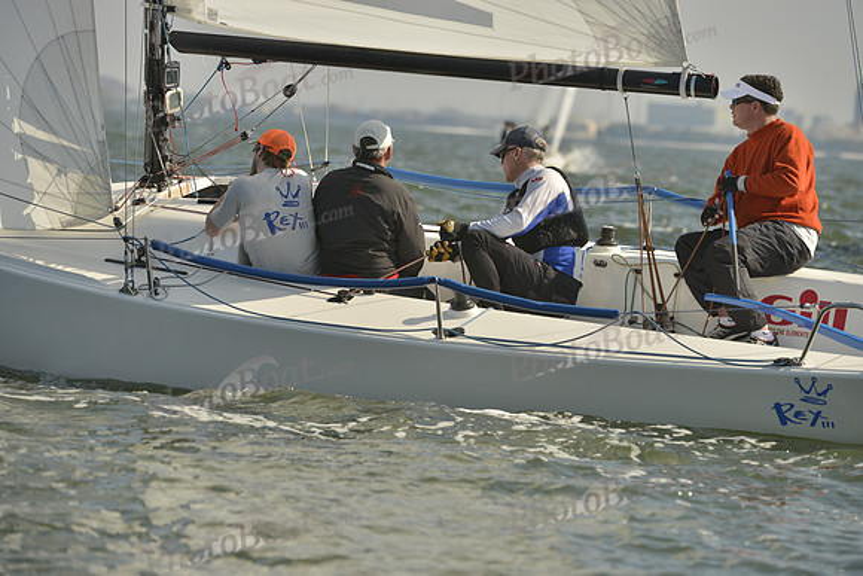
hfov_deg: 7.9
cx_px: 432
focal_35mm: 260
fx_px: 6234
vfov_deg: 5.3
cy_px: 288
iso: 280
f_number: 6.3
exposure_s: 1/1600
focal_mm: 260
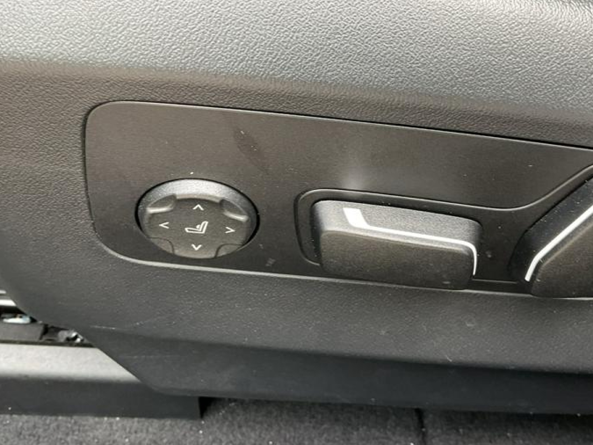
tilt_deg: -40.7
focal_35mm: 44
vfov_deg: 32.4
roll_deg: -5.1
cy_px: 124
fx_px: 754
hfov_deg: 42.7
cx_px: 363
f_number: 1.8
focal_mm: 3
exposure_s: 1/60
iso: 40
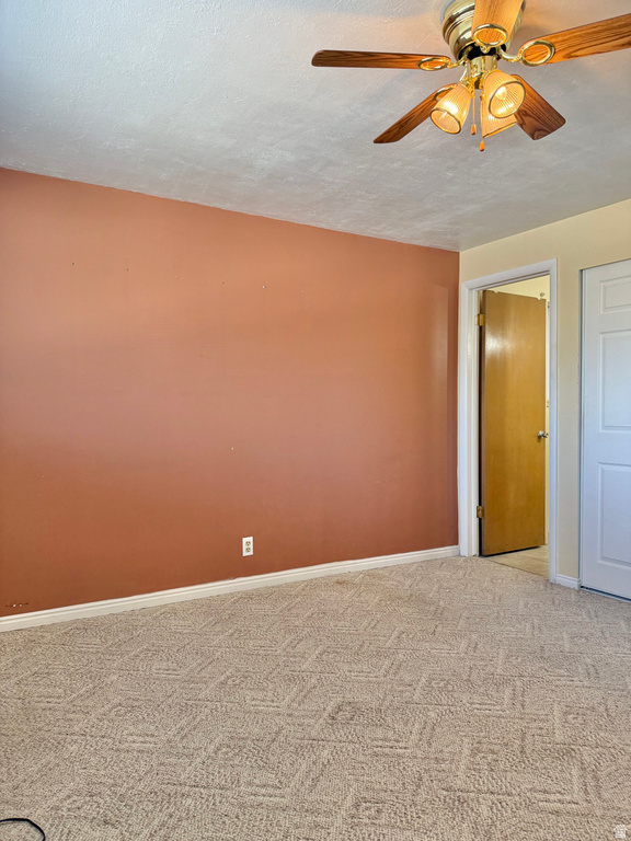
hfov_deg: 56.8
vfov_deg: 71.6
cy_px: 420
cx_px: 316
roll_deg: +0.9
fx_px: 583
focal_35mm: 24
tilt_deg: +0.6
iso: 200
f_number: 1.78
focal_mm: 6.76
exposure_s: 1/137
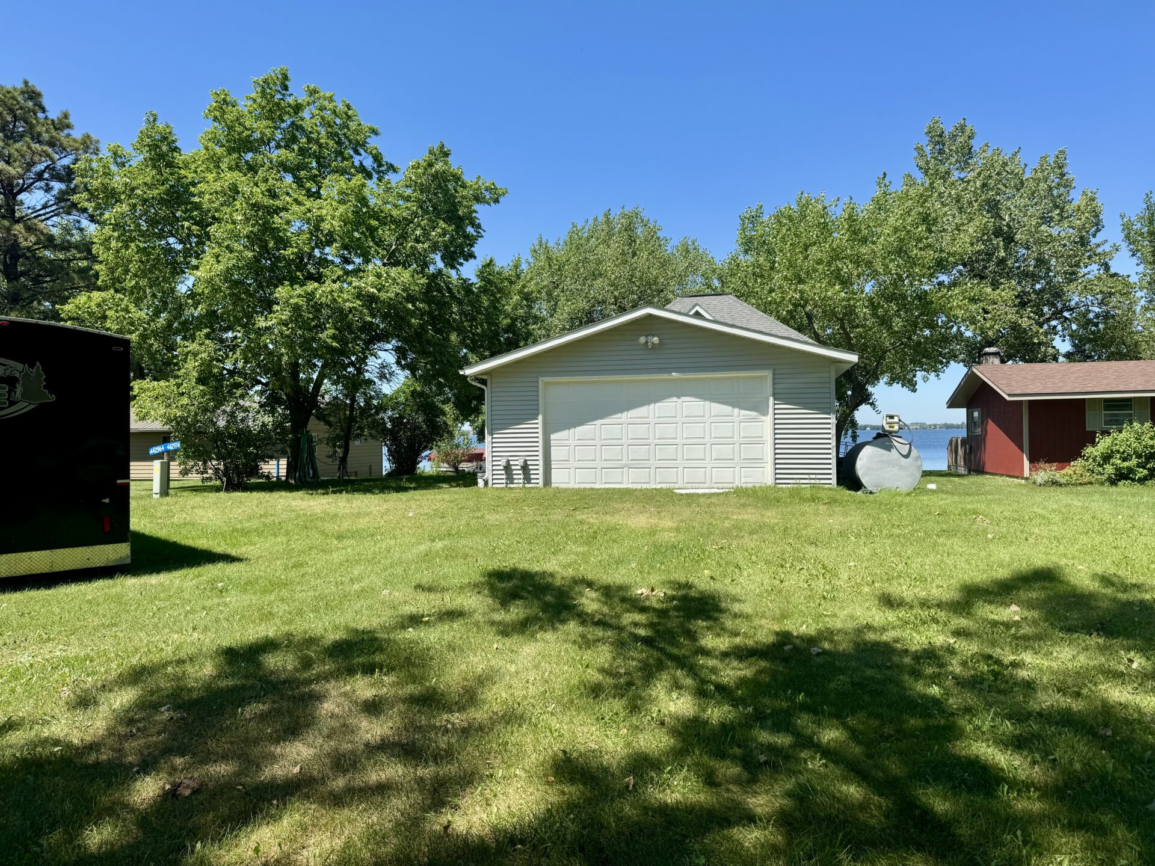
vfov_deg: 56.8
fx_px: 801
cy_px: 433
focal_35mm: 24
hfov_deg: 71.6
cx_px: 578
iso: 80
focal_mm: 6.76
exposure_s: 1/2653
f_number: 1.78
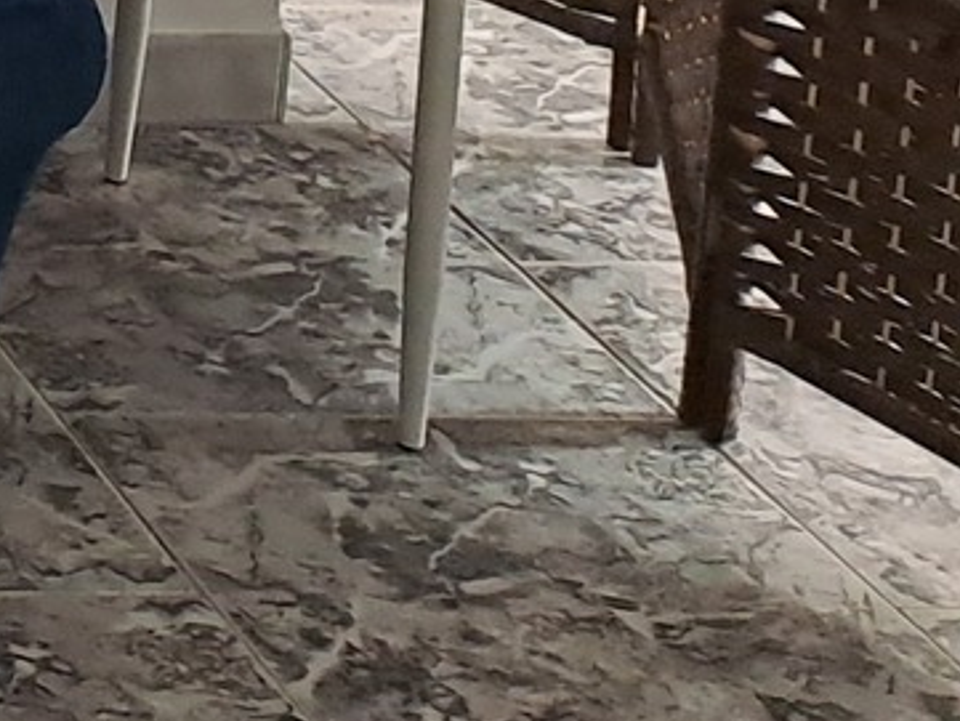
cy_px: -1006
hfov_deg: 11.6
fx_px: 3690
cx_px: -1505
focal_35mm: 133
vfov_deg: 9.8
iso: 320
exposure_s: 1/50
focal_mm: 4.65
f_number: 1.8
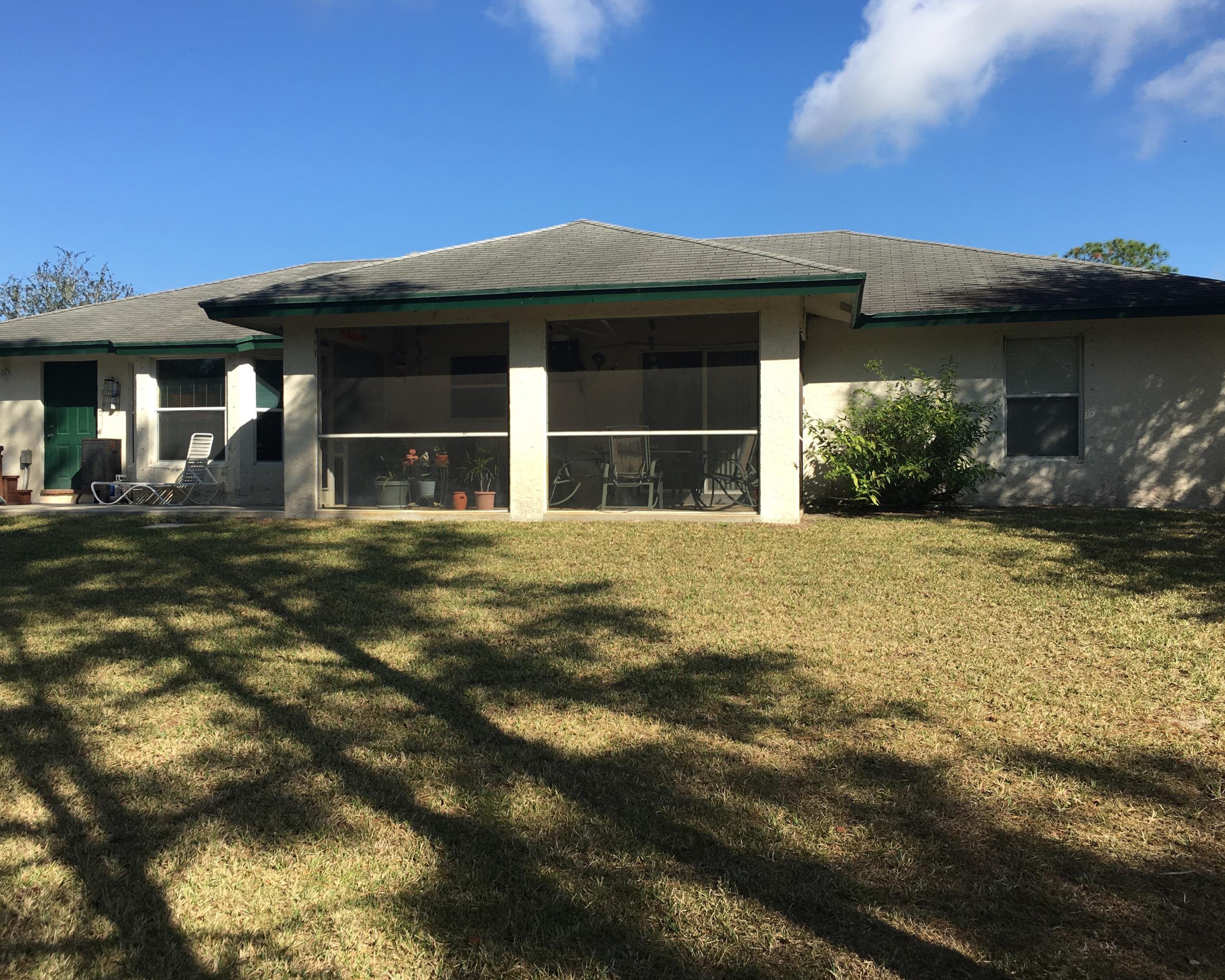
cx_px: 574
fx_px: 1124
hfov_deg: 57.1
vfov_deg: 47.1
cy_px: 487
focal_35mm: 31
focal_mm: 4.15
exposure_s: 1/1131
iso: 25
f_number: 2.2
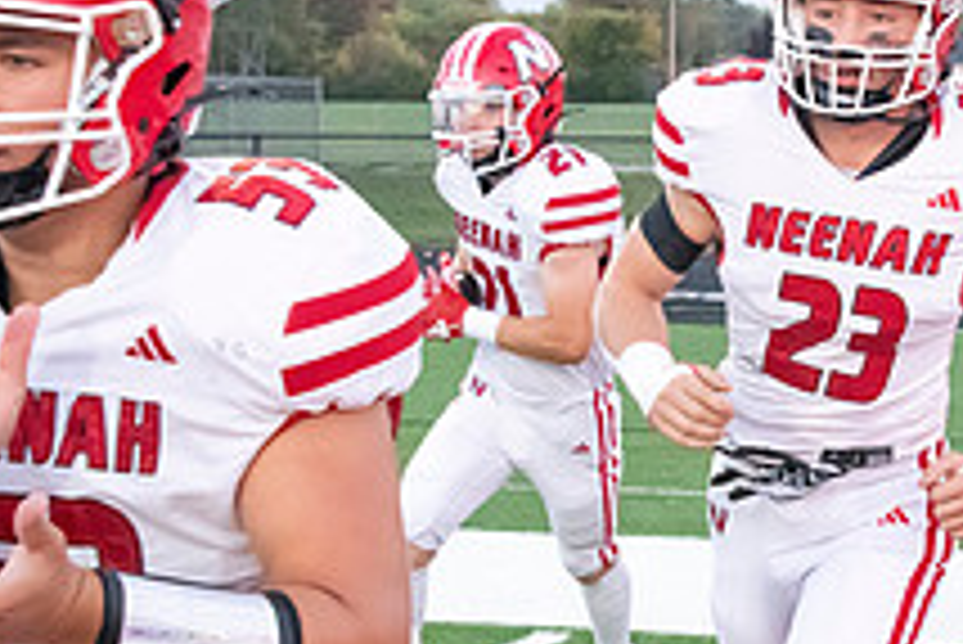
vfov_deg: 12.0
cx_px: 814
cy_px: 381
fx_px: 3051
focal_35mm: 114
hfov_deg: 17.7
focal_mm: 42
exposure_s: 1/640
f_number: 7.1
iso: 10000
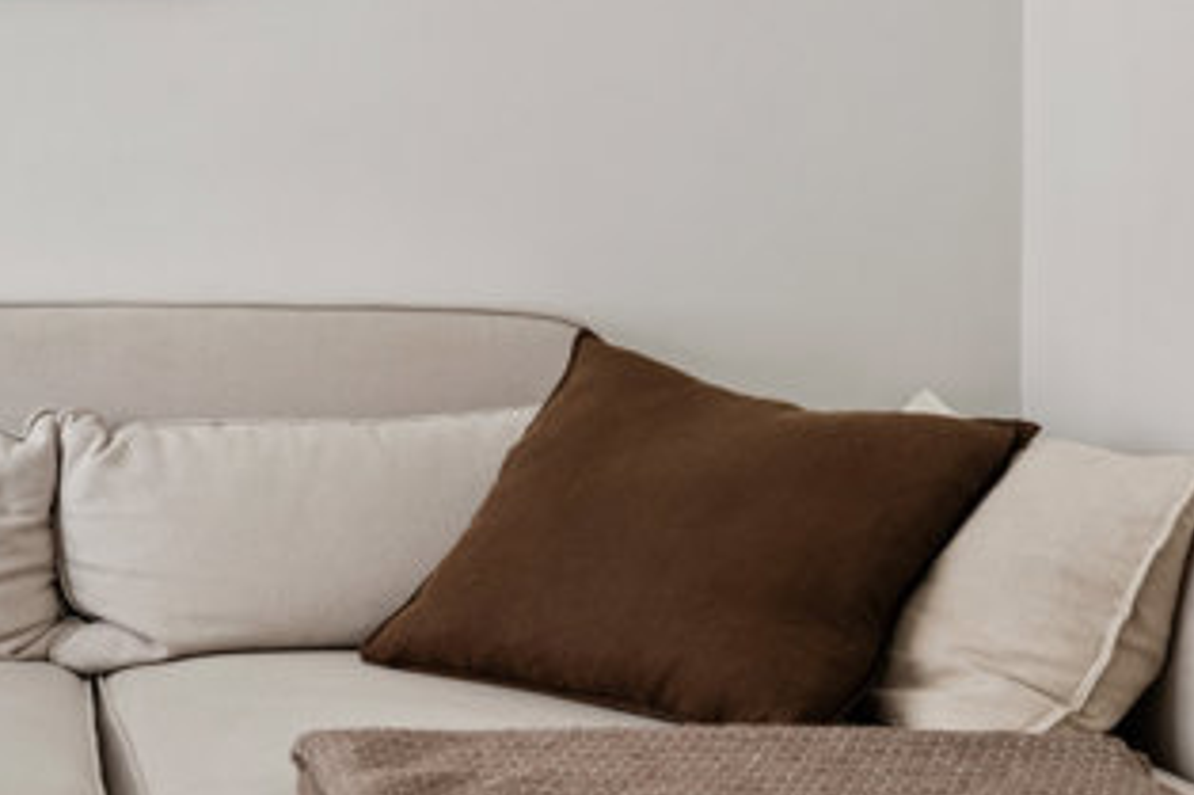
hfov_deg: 25.7
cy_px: 143
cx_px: -46
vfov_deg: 18.2
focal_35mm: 74
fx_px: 2453
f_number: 7.1
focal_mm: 29
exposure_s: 1/2
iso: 160
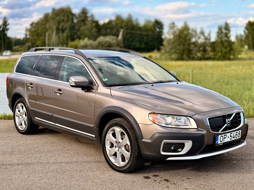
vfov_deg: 30.3
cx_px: 127
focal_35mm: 48
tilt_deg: -8.3
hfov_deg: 39.7
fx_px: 352
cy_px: 95
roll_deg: +0.9
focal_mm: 6.76
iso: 64
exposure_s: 1/1307
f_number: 1.78
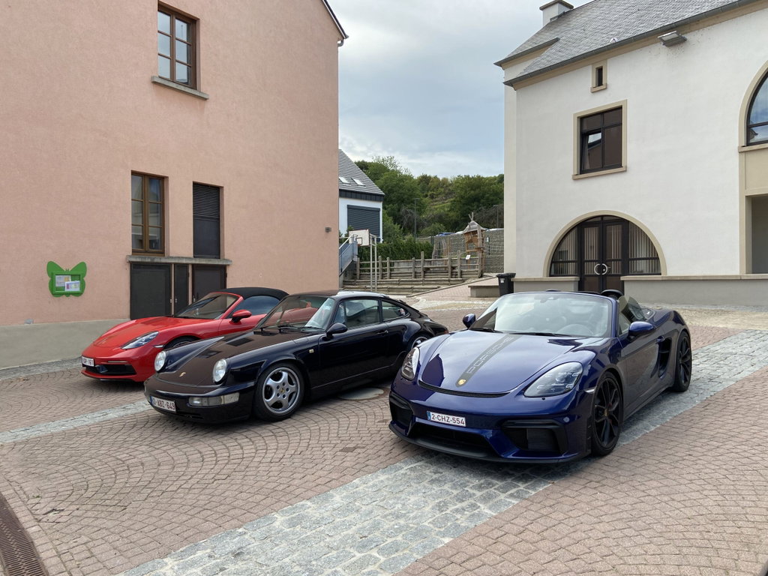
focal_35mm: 26
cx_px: 384
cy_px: 288
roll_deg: +0.3
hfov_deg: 67.3
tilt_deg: +1.0
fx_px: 577
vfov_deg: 53.1
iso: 32
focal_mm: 4.25
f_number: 1.8
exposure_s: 1/816
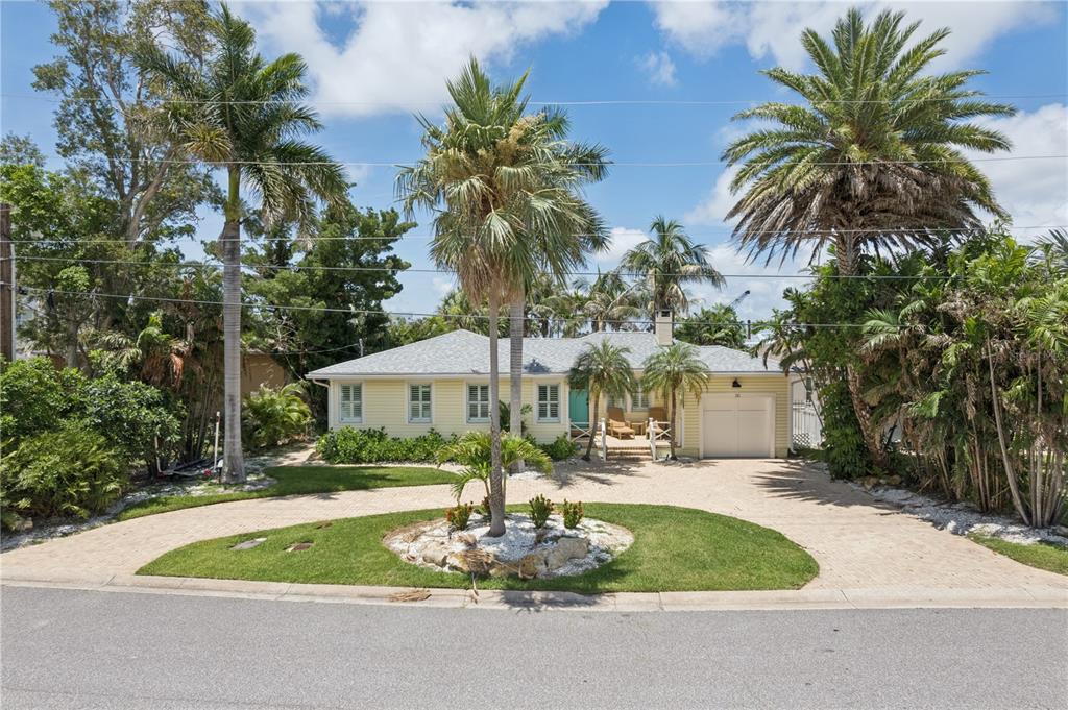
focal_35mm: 22
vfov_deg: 57.1
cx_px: 534
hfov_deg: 78.6
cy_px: 355
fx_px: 652
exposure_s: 1/730
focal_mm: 8.4
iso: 100
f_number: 2.8
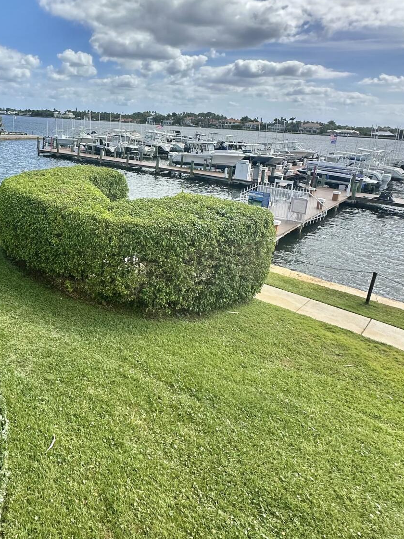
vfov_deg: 68.2
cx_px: 78
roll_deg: -3.1
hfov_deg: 51.3
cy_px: 200
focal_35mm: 25
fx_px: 389
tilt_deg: -11.4
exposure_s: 1/2132
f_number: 2.2
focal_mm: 2.22
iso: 50
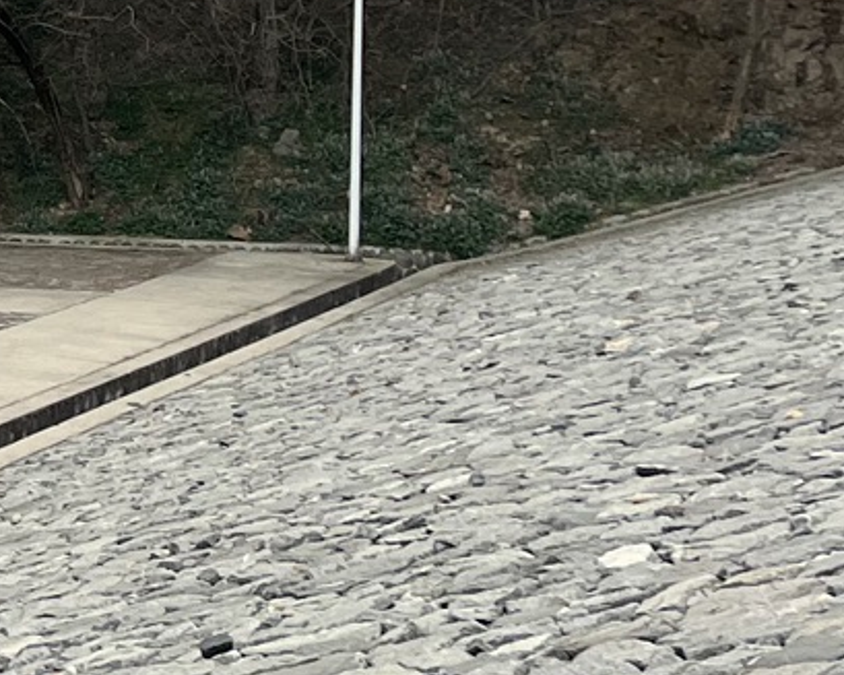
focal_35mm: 124
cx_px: -848
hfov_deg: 13.3
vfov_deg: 11.7
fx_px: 3097
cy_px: -464
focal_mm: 5.1
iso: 50
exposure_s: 1/1441
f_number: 1.6
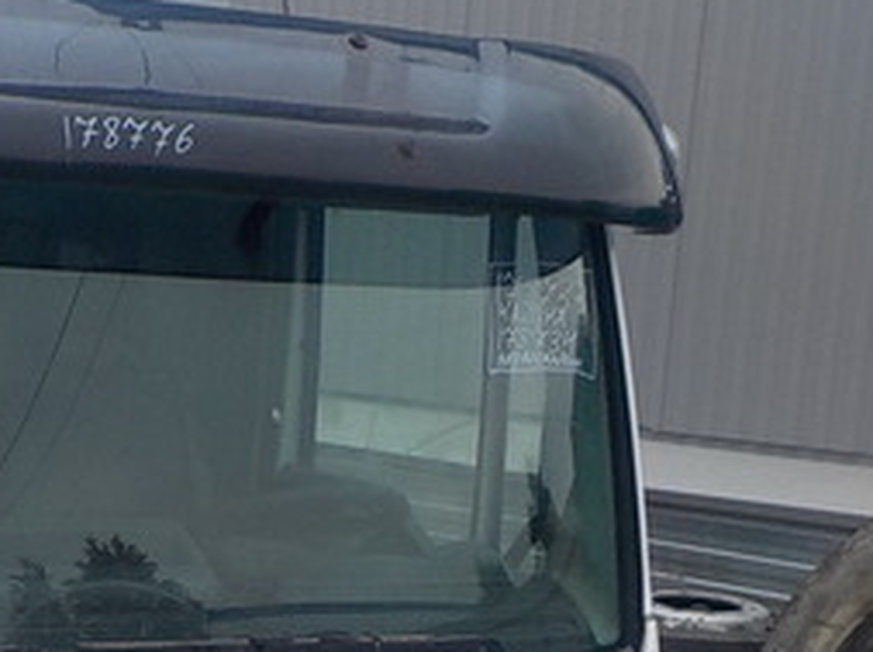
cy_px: 586
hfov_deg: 24.0
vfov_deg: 19.0
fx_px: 1914
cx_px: -86
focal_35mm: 76
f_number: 3.3
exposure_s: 1/40
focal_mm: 4.1
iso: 125
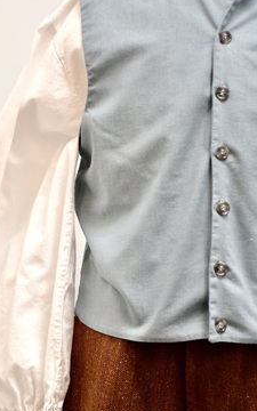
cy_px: 252
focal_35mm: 107
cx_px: 91
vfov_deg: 19.4
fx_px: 1199
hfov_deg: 12.2
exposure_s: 1/60
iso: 800
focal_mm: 56
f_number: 5
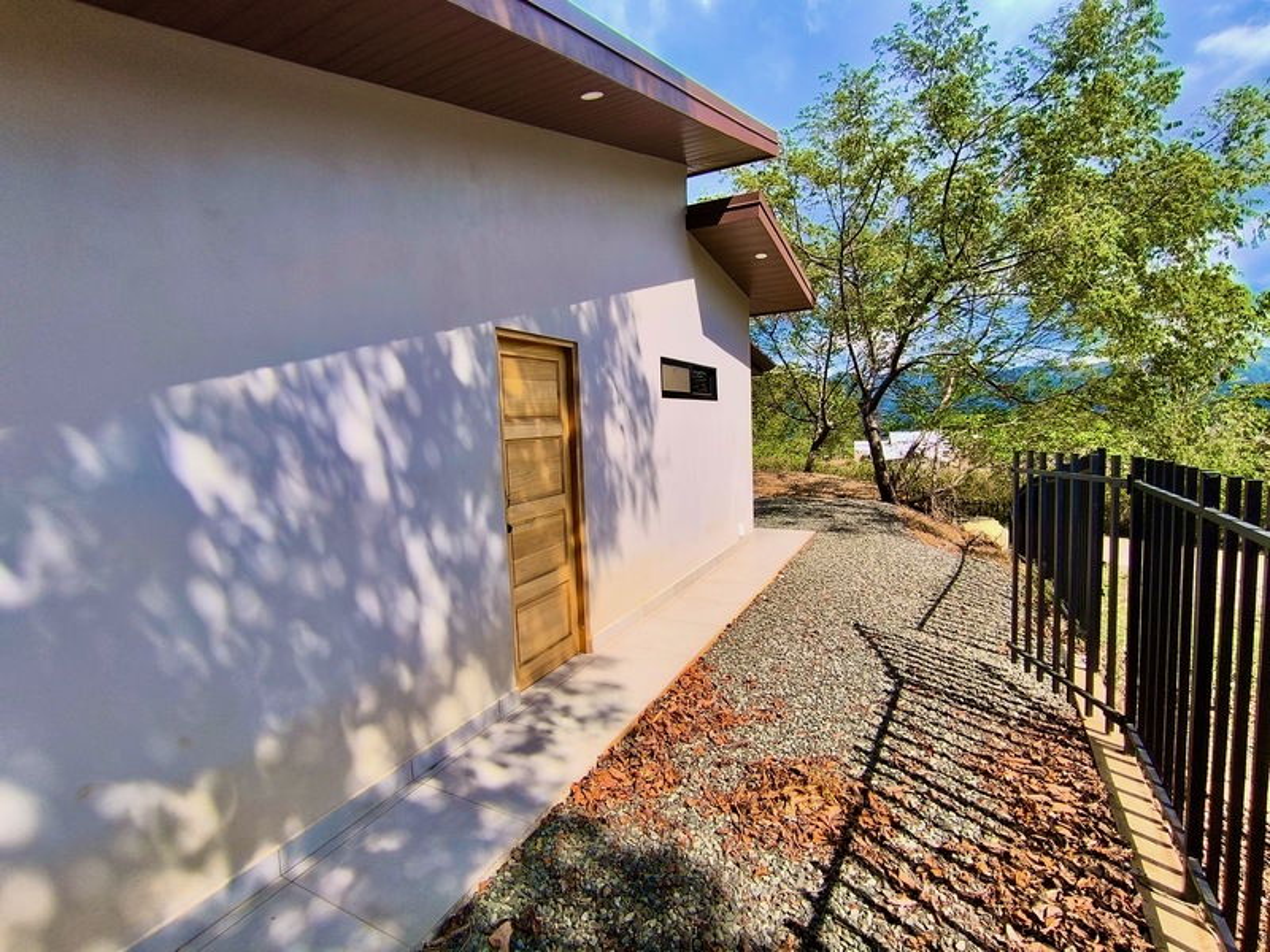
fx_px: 587
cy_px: 476
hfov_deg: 94.5
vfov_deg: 78.1
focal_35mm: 16
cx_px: 635
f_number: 2.2
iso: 50
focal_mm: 1.65
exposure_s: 1/1743
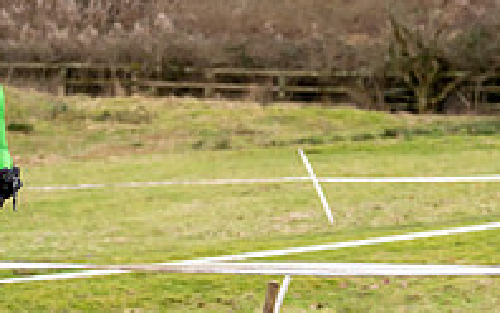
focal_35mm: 364
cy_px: 86
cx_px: 4
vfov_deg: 3.6
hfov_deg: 5.8
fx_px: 4963
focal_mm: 70
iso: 1000
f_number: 3.2
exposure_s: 1/1000
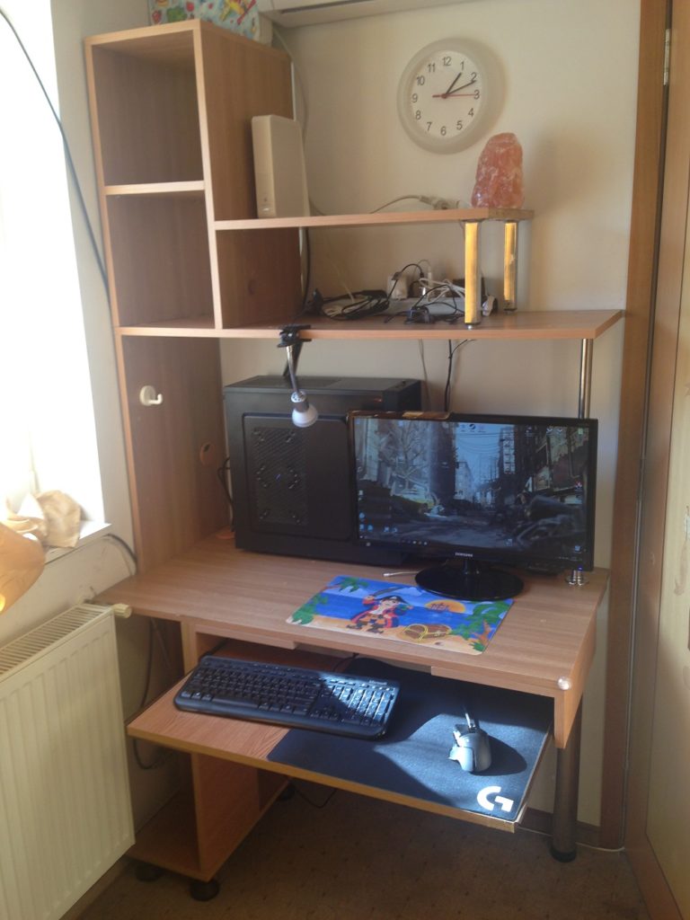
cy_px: 460
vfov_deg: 55.4
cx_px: 345
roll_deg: +0.7
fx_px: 877
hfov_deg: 42.9
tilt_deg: -11.1
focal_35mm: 33
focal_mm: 4.12
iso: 50
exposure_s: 1/20
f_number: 2.4
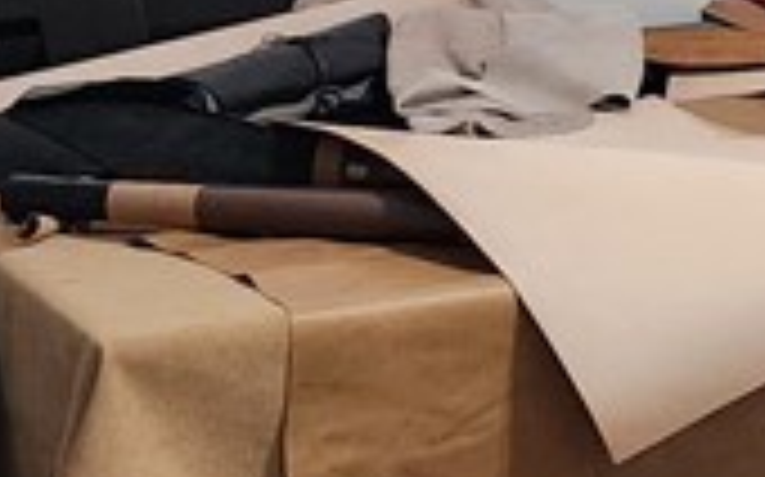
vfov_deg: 8.9
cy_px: 40
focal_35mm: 147
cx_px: 1053
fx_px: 3063
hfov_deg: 13.6
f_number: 1.8
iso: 800
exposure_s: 1/120
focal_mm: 5.4
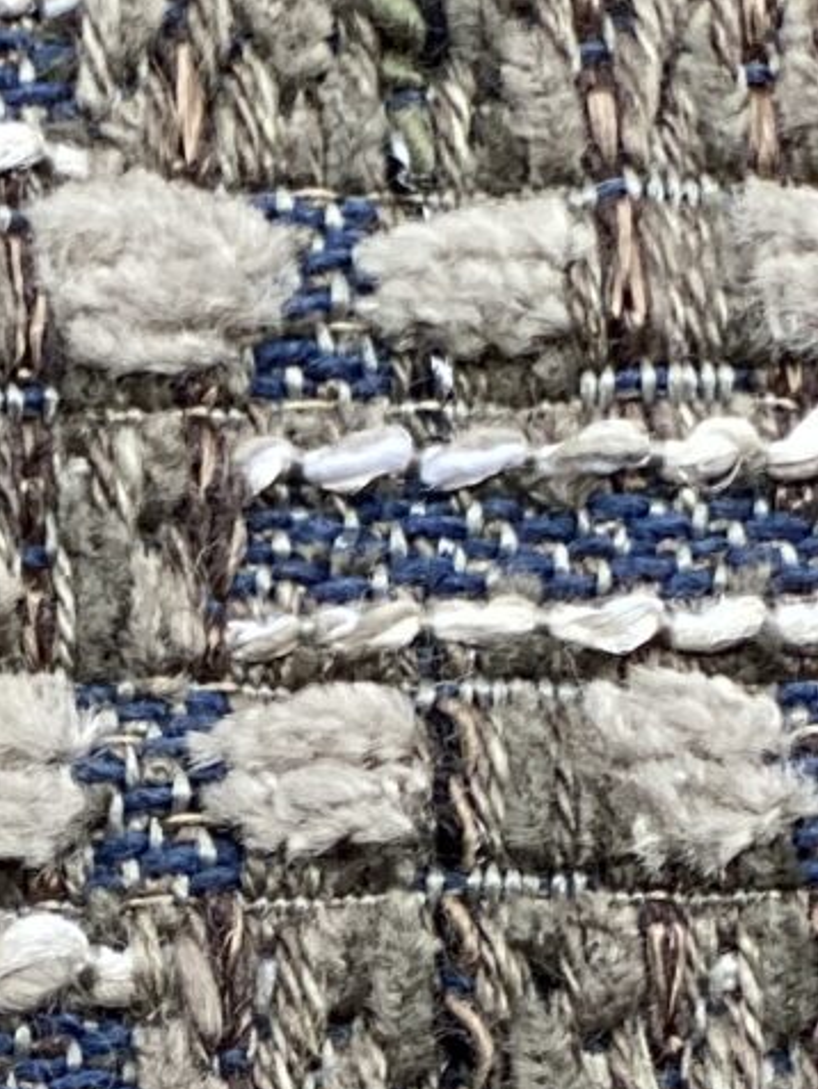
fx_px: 8787
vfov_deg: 6.7
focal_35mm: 279
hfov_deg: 5.1
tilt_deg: -18.3
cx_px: -1373
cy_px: 2657
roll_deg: -0.6
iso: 20
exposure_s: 1/190
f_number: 2
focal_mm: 6
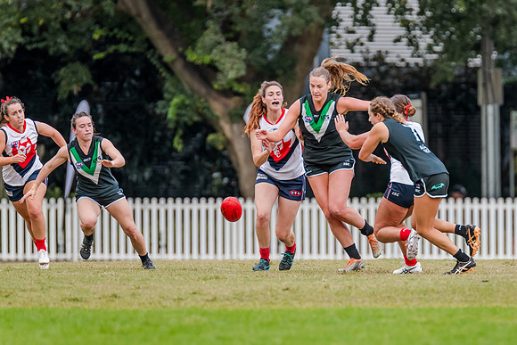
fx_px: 8402
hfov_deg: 3.5
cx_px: 358
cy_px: 163
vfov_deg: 2.4
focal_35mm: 585
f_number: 5
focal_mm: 420
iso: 800
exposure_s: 1/1250
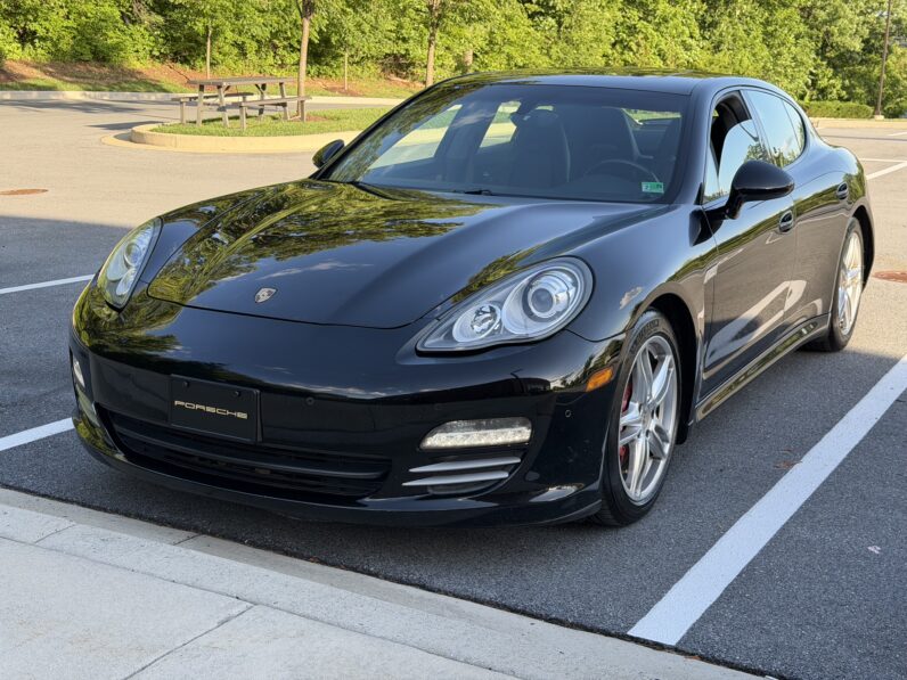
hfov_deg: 39.7
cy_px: 340
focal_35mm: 48
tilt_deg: -13.1
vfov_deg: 30.3
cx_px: 454
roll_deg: -1.9
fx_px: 1258
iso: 80
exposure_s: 1/523
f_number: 1.78
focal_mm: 6.76
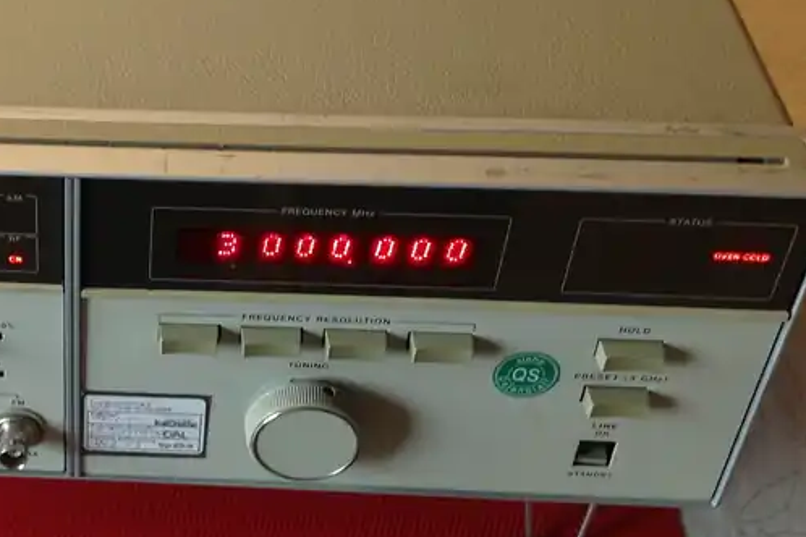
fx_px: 1634
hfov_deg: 26.6
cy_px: 265
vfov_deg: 18.7
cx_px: 62
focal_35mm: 73
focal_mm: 4.28
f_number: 2.4
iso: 64
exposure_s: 1/17
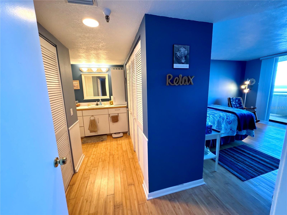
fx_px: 116
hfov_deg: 102.1
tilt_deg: -11.4
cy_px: 108
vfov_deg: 85.7
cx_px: 144
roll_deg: +1.0
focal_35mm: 14
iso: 200
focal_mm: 2.22
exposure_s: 1/60
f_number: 2.2
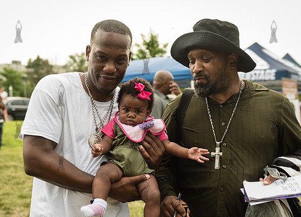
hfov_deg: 37.3
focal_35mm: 52
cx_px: 132
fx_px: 446
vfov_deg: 27.3
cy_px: 127
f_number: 3.5
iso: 320
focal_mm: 42
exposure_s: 1/125
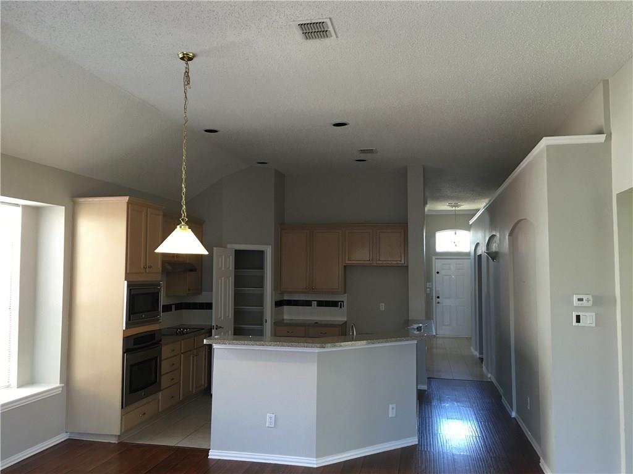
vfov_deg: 48.2
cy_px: 237
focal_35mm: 29
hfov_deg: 61.7
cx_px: 316
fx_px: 530
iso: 50
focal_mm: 4.15
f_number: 2.2
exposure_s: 1/15
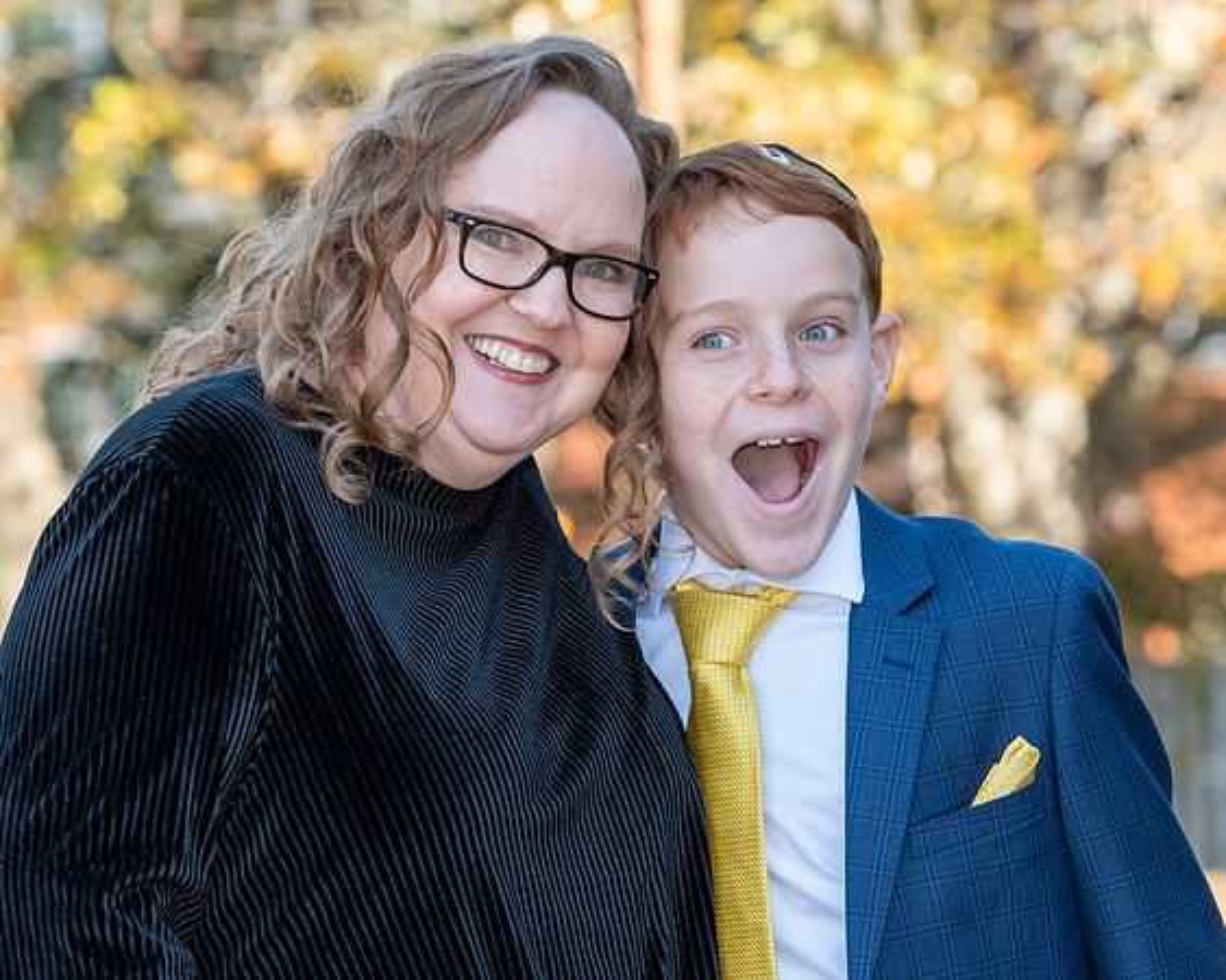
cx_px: 641
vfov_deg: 6.0
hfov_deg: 7.6
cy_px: 550
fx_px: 9286
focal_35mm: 256
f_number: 5.6
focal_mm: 135
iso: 400
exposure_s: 1/250
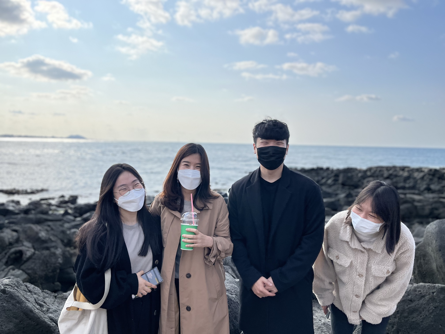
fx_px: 334
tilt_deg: -5.0
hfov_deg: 67.3
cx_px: 222
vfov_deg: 53.1
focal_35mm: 26
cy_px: 167
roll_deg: -0.8
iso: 50
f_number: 1.6
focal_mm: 5.1
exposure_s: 1/4651
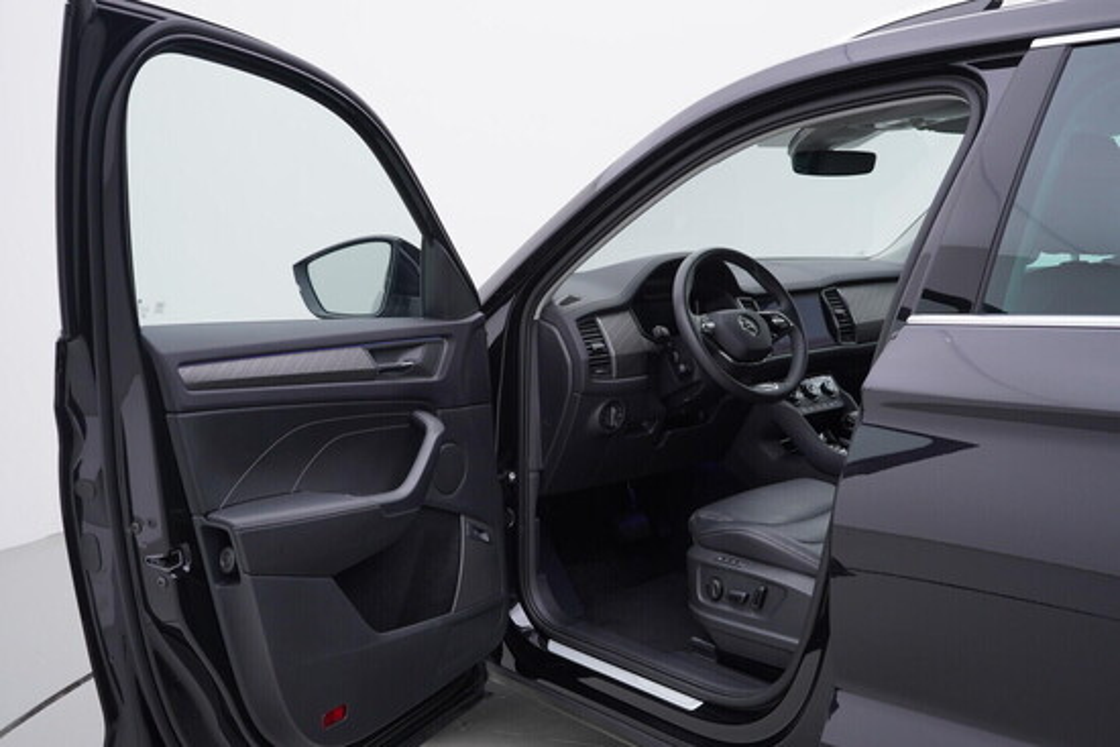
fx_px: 1120
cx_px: 560
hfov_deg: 53.1
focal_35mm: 36
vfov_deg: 36.9
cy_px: 374
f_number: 4
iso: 125
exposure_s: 1/60
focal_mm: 24
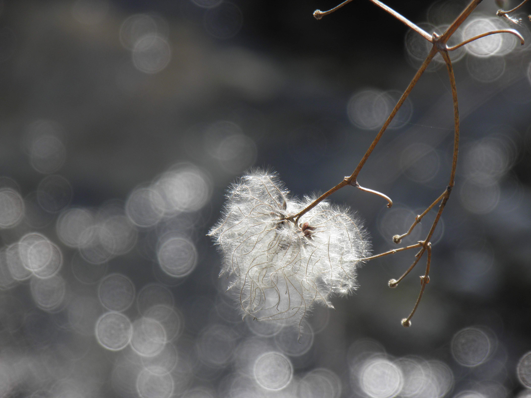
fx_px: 6366
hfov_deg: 4.8
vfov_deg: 3.6
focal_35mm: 415
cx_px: 266
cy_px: 199
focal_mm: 74.5
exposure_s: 1/200
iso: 50
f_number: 4.5
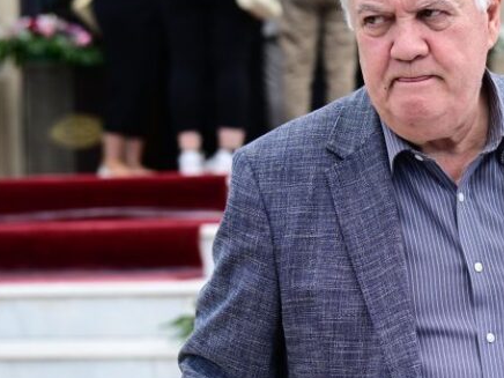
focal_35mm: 106
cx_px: 466
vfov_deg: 14.0
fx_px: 1543
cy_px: 198
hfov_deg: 18.2
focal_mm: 49
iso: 500
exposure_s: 1/3200
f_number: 2.8
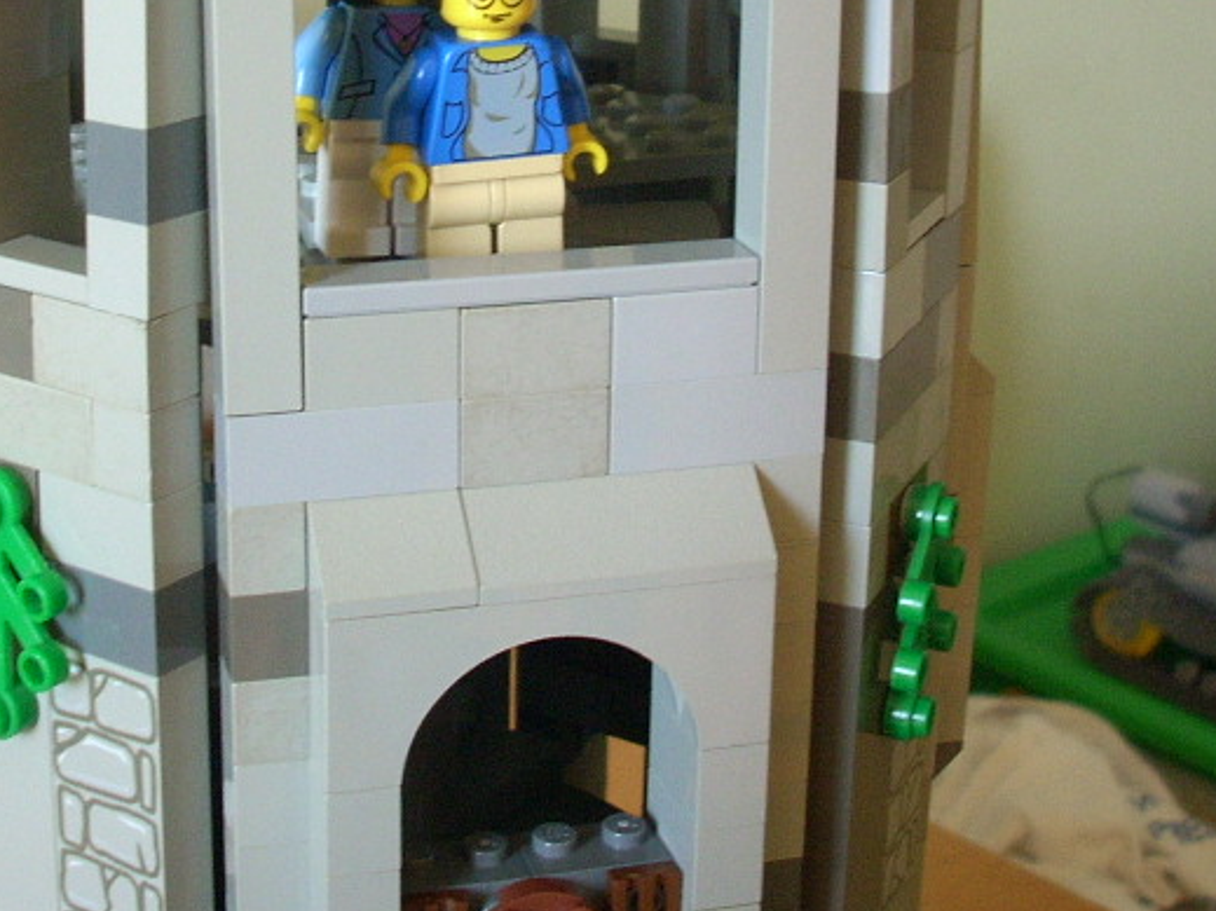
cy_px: 73
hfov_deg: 26.6
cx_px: 511
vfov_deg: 19.7
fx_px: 2564
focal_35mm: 73
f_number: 2.8
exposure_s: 1/27.5
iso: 200
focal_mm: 6.2
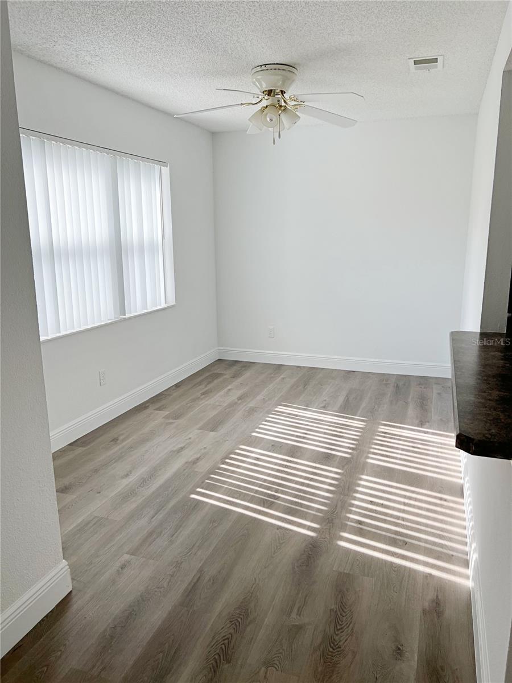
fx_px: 513
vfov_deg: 67.3
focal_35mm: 26
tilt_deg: -11.9
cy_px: 342
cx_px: 256
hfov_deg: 53.1
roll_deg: +0.5
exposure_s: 1/436
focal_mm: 5.7
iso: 50
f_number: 1.5
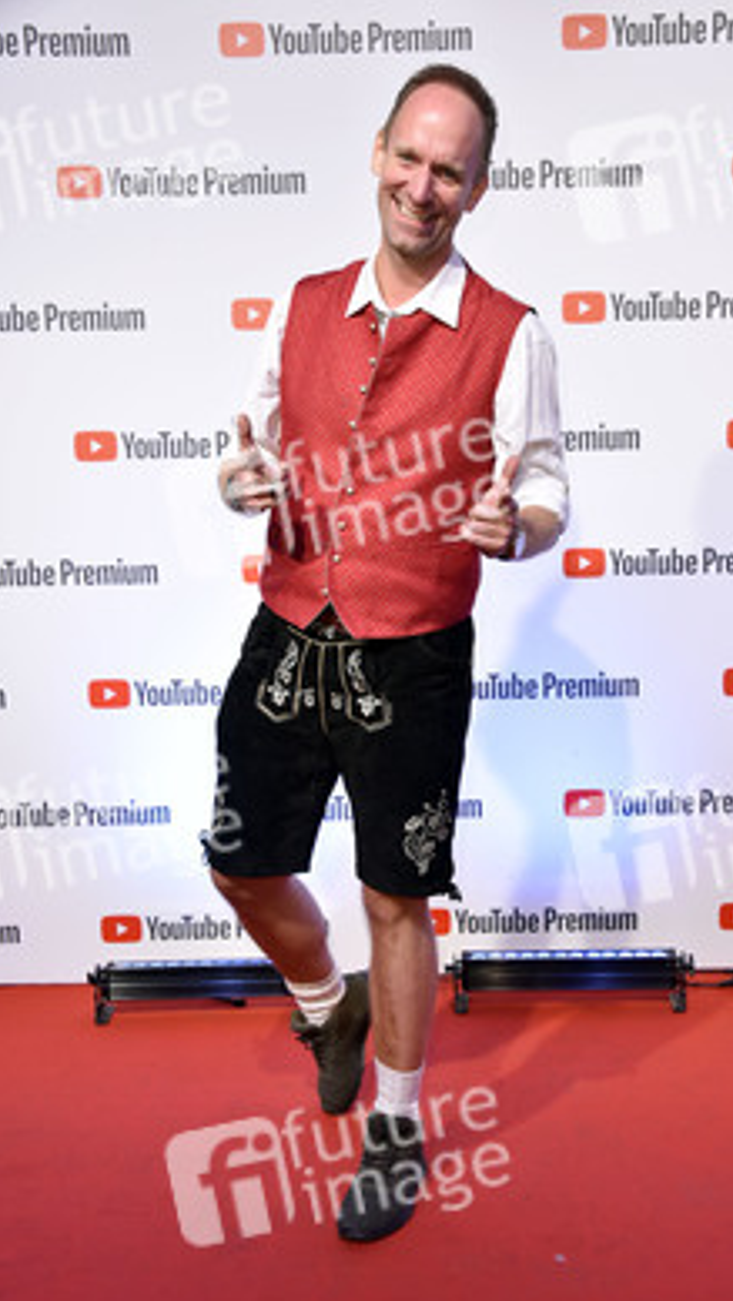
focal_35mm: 43
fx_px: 1485
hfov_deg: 27.7
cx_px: 435
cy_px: 666
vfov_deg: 47.3
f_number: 5.6
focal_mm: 40
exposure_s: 1/160
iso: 640
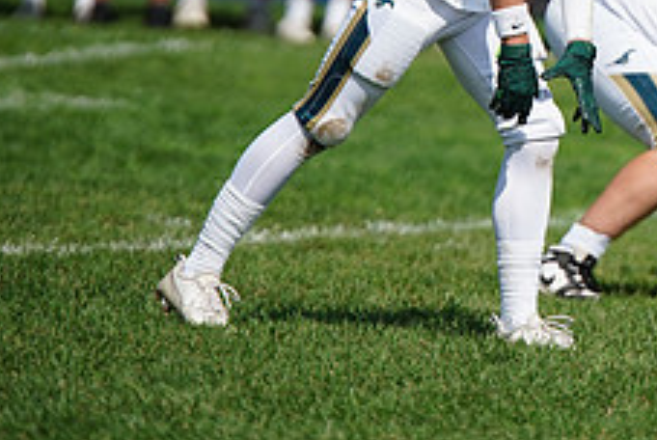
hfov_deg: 2.7
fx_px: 13997
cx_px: 750
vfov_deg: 1.8
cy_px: -36
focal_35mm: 766
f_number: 2.8
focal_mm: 300
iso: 400
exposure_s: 1/8000
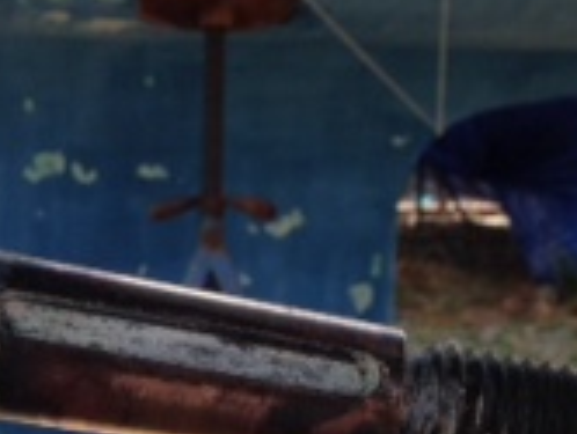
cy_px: 132
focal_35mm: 127
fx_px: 2120
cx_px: -268
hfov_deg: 14.5
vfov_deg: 11.7
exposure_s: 1/332
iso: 50
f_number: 2.4
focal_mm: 4.12
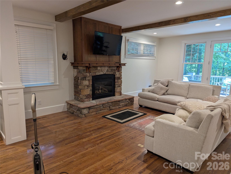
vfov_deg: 56.9
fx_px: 160
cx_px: 116
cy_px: 87
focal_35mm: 24
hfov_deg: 71.5
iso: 237
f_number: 1.85
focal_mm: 6.81
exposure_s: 1/120
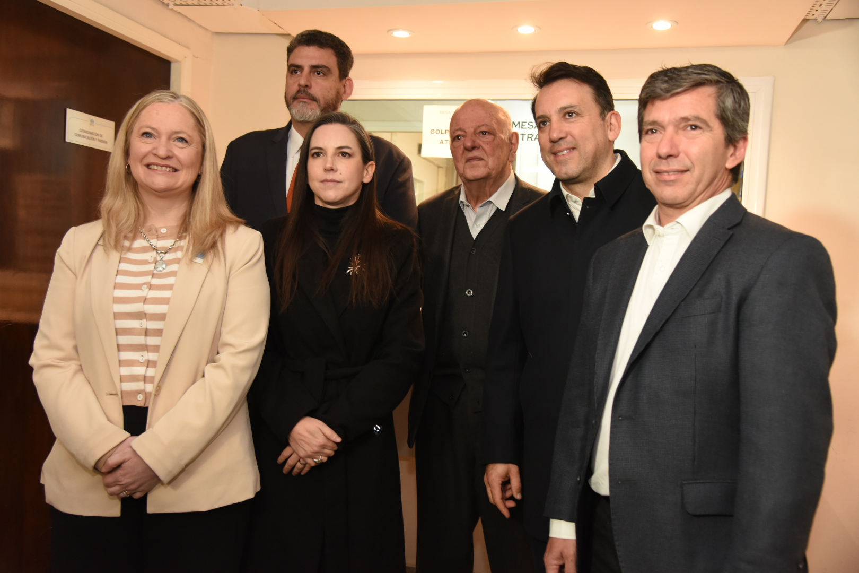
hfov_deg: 55.8
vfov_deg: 38.9
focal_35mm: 34
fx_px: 811
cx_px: 430
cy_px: 286
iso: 2500
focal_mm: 34
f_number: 5
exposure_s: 1/50
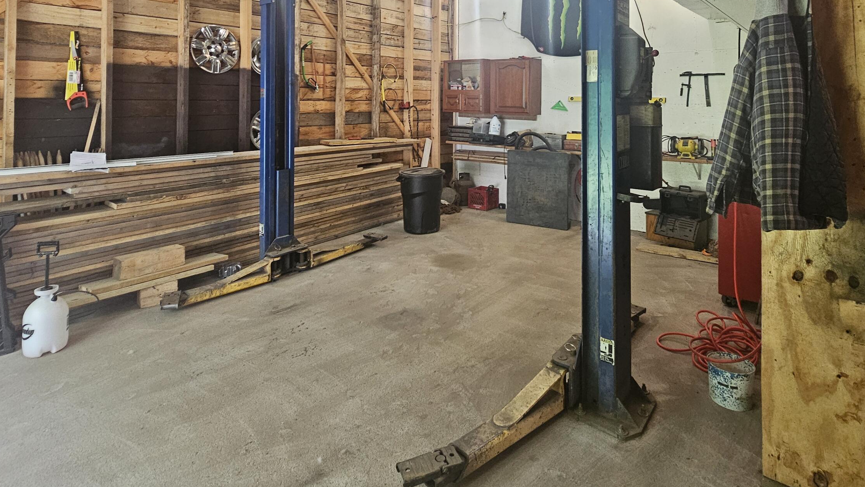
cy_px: 95
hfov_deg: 89.5
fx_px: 436
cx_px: 445
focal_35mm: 19
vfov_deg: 54.3
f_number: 2.2
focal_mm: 2.2
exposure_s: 1/60
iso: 320
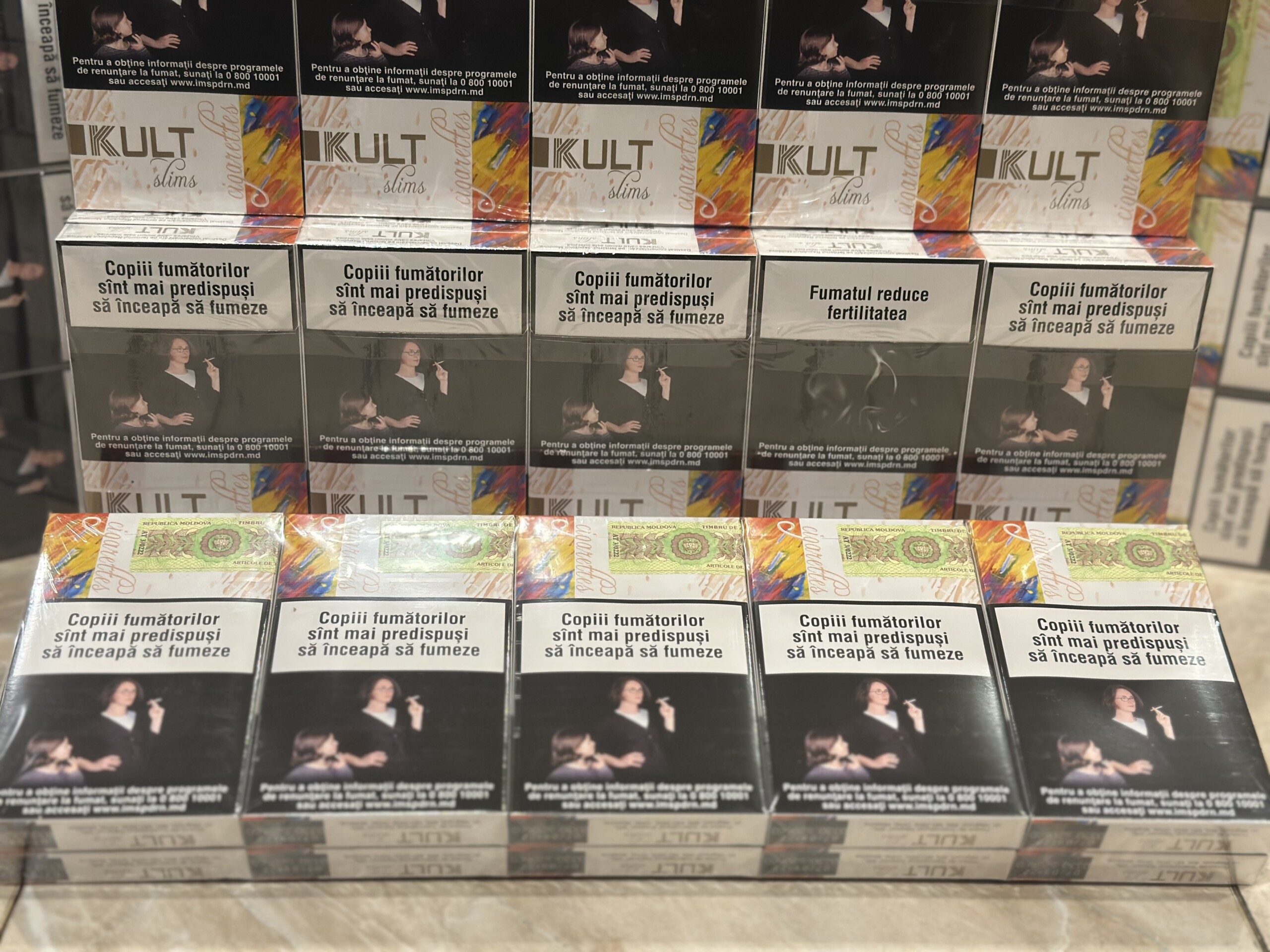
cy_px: 476
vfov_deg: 30.3
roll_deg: -2.3
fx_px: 1761
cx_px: 635
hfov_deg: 39.7
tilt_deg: -26.6
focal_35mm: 48
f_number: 1.78
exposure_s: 1/50
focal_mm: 6.86
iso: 250
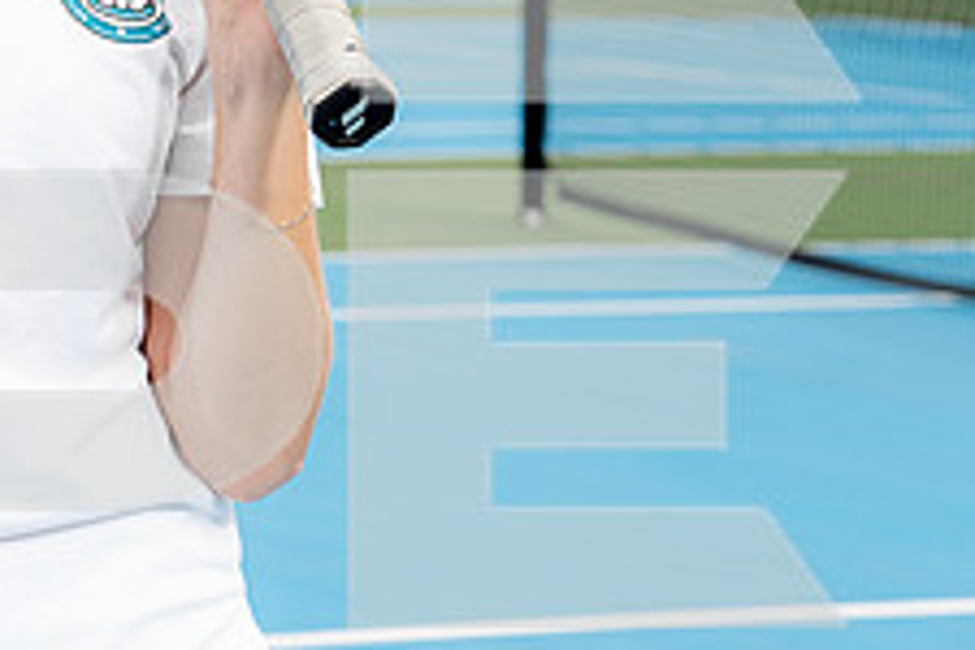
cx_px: -243
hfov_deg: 12.5
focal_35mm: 160
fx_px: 4333
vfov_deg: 8.5
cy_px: -124
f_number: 5.6
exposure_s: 1/250
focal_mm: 62
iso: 100
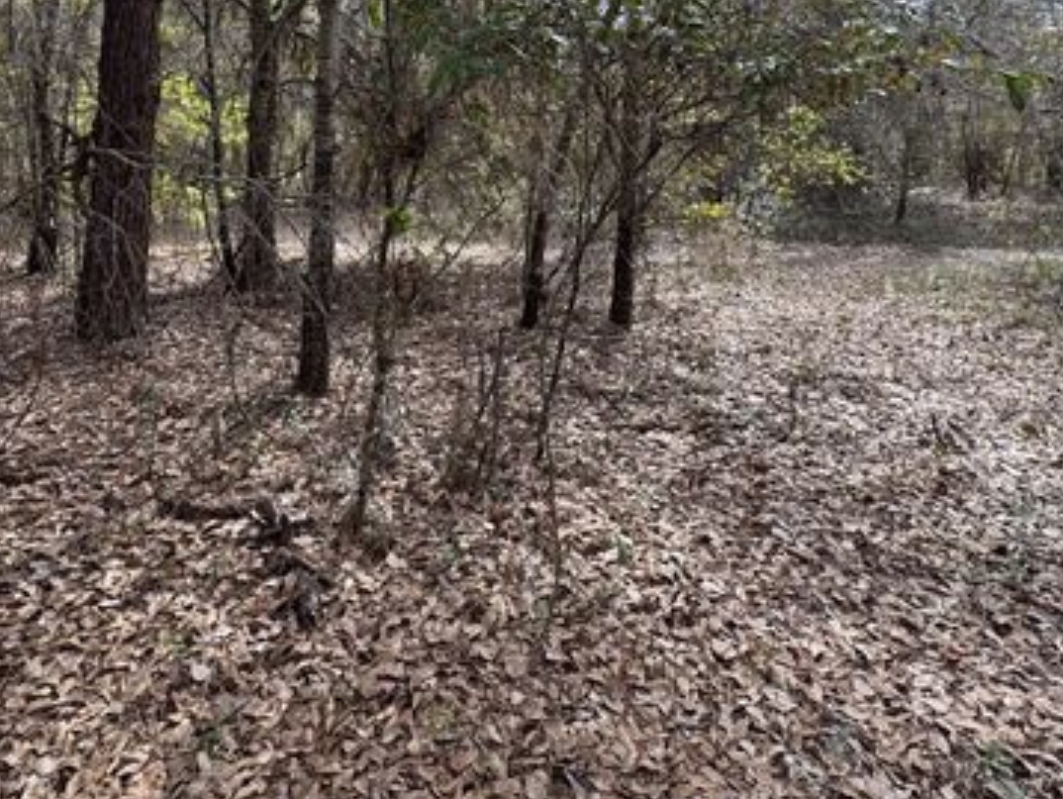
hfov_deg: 69.3
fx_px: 768
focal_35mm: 25
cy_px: 169
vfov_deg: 51.8
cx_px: 505
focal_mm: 2.22
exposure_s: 1/235
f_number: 2.2
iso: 40
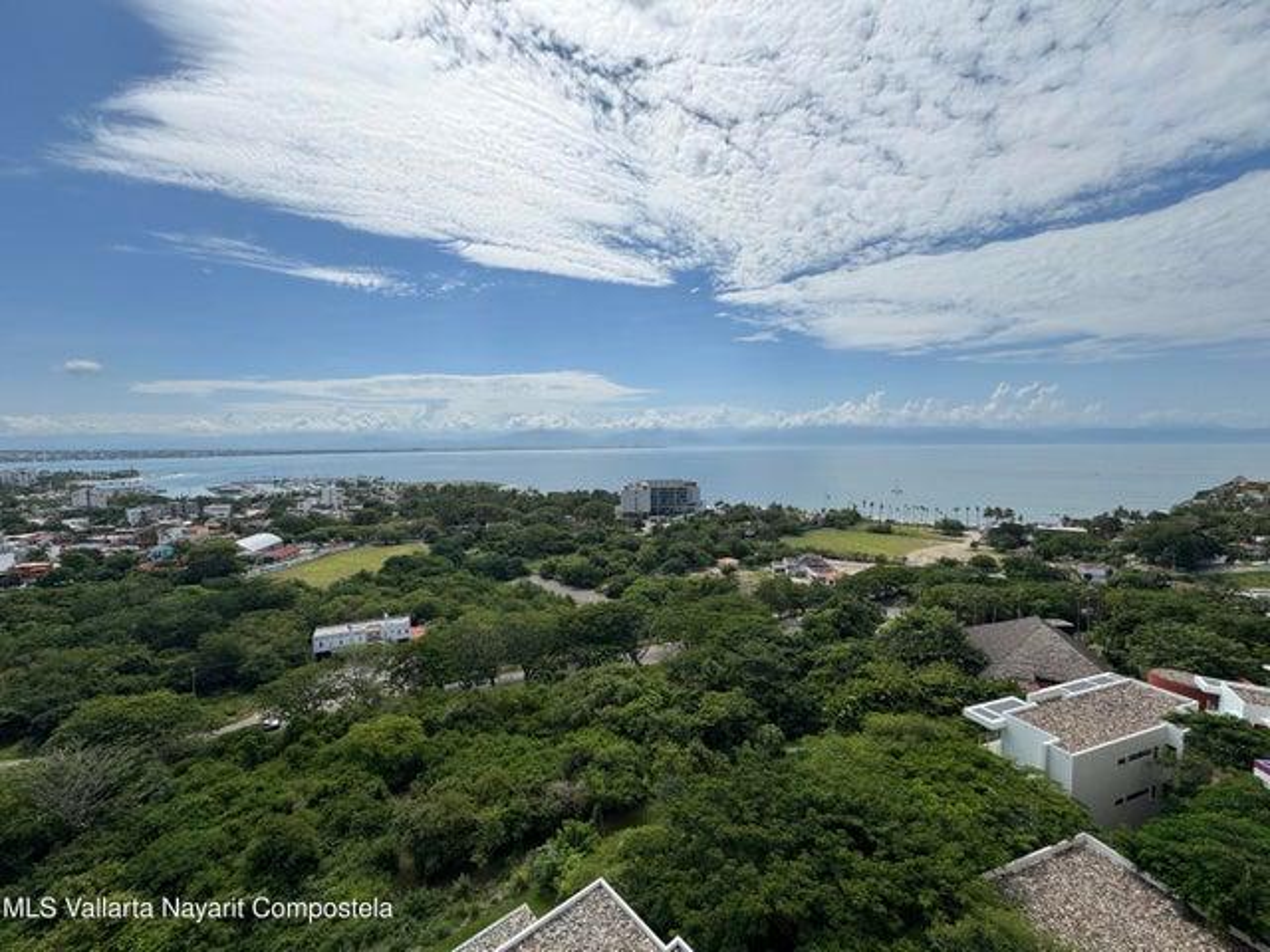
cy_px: 476
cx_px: 635
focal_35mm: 14
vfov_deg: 85.7
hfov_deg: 102.1
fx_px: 514
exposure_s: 1/3906
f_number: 2.2
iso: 40
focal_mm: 2.22
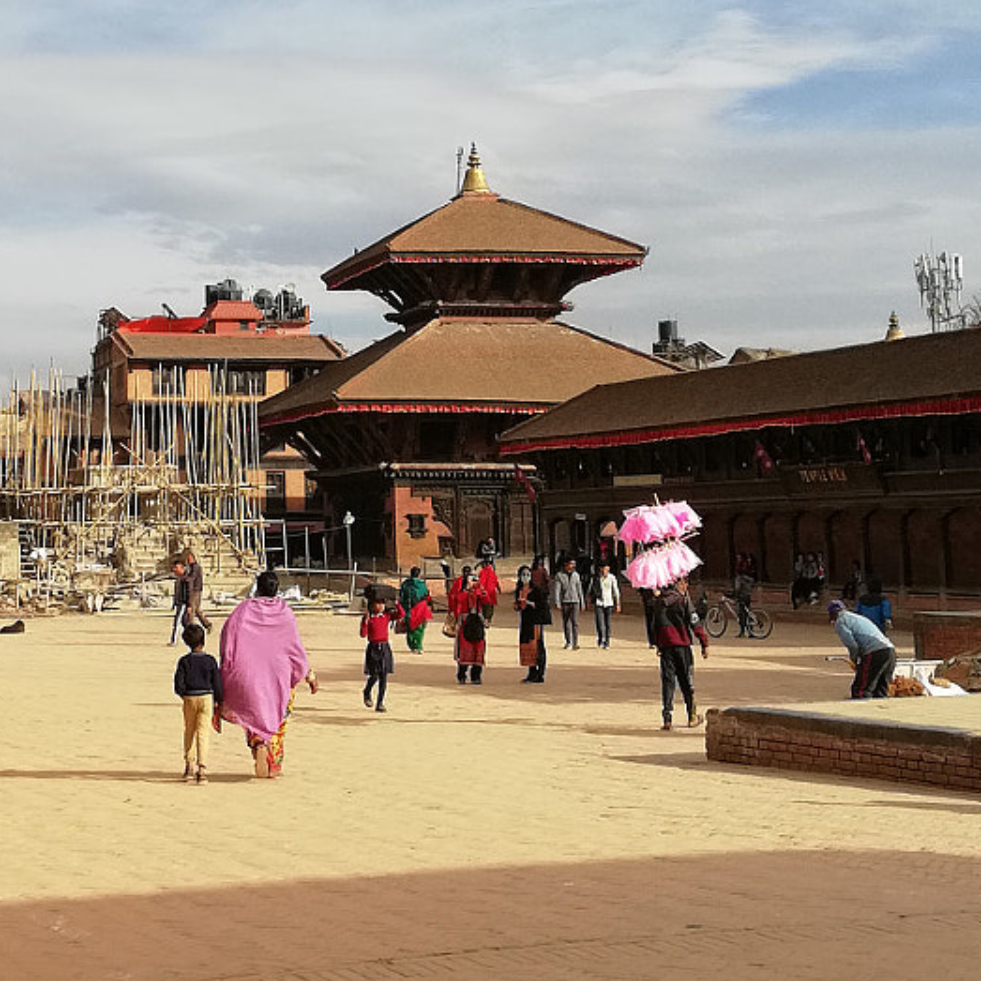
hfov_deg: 23.4
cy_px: 251
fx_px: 2341
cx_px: 229
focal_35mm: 73
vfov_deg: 23.4
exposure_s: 1/986
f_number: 2.2
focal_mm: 3.81
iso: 50
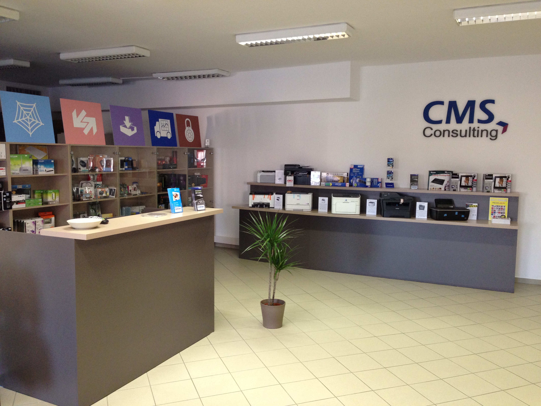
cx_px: 270
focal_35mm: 33
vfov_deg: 42.9
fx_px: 516
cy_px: 203
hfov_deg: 55.4
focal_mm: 4.13
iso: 160
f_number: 2.4
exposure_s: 1/20
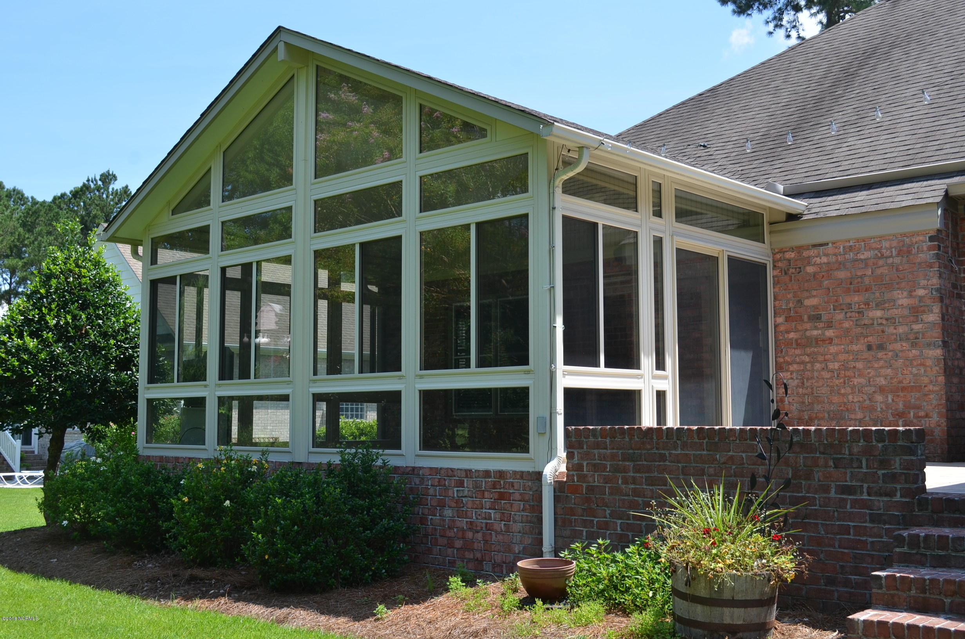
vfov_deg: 34.1
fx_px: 1043
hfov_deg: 49.6
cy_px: 320
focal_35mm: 39
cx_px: 482
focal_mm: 26
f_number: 8
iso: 180
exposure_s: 1/250
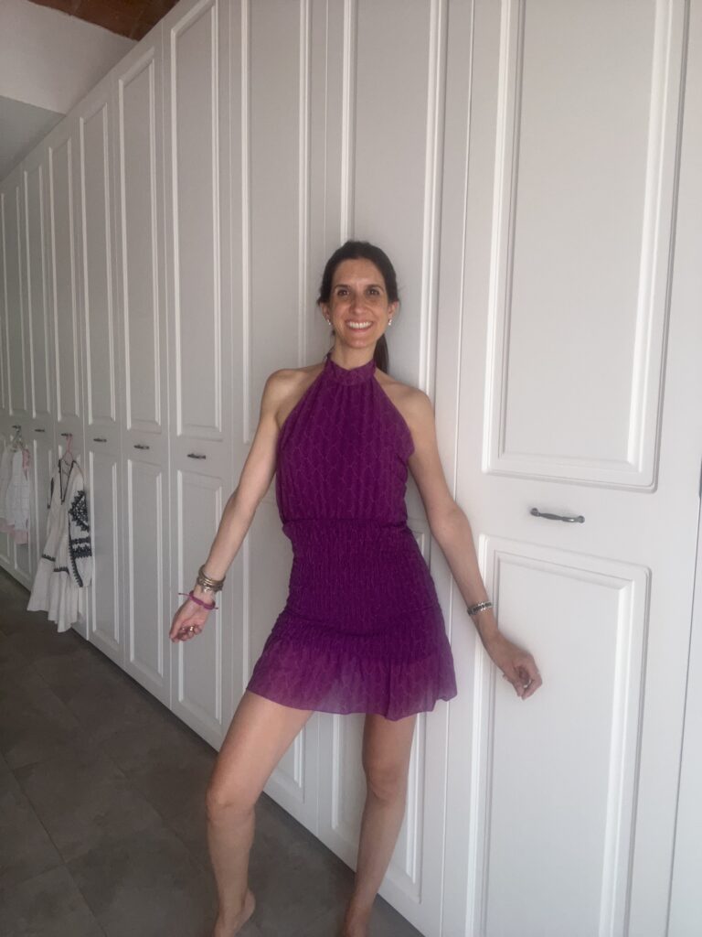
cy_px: 468
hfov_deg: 58.9
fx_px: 622
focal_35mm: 23
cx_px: 351
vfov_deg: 73.9
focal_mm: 2.71
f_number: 2.2
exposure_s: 1/73
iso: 100
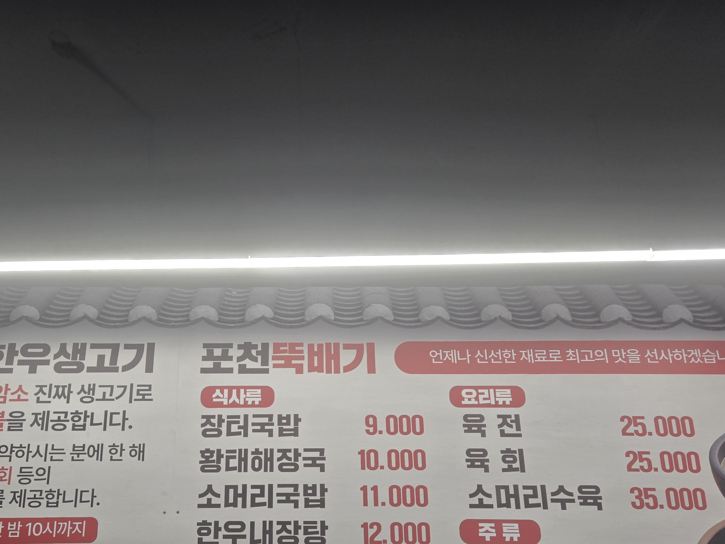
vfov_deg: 43.4
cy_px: 371
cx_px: 295
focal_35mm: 32
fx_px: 670
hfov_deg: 56.4
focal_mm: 5.4
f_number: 1.8
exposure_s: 1/120
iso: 32
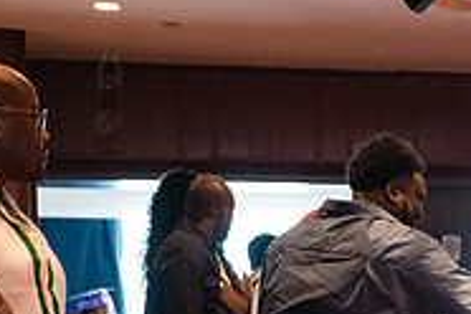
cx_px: 598
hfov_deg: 14.4
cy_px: 457
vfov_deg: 9.7
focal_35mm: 137
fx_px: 1792
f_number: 3.5
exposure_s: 1/200
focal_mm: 44
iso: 4000
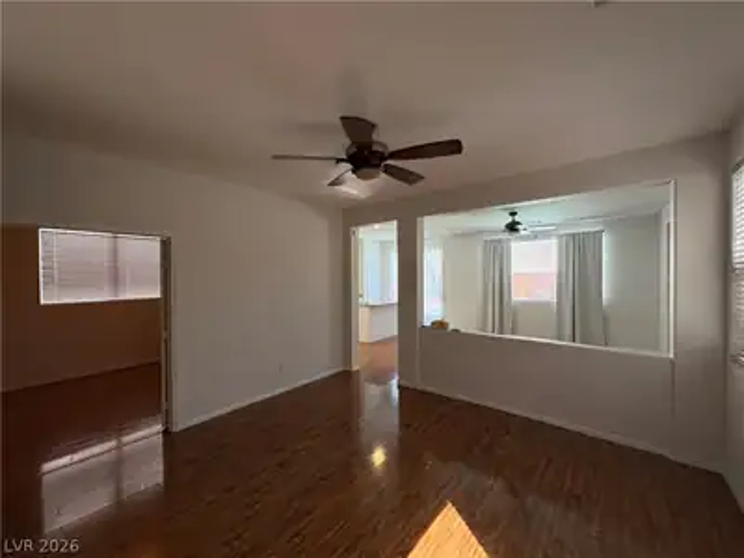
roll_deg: +0.9
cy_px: 279
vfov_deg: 85.7
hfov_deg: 102.1
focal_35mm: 14
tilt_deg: +0.1
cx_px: 372
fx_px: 301
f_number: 2.2
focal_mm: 2.22
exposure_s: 1/99
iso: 160
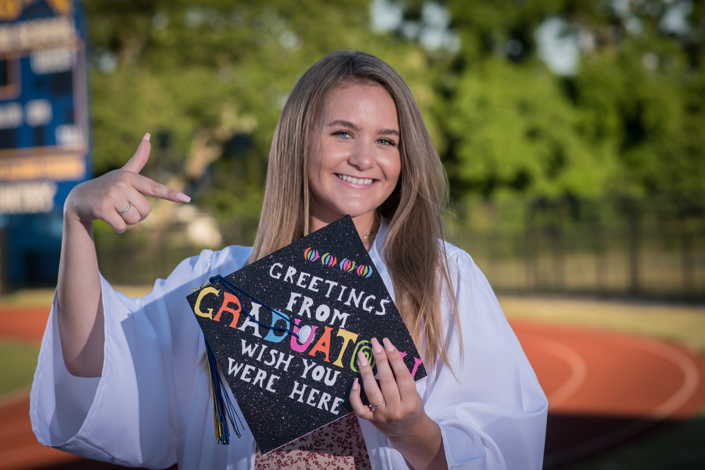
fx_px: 2497
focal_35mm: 128
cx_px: 352
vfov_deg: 10.8
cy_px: 235
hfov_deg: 16.1
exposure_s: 1/640
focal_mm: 85
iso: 160
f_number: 4
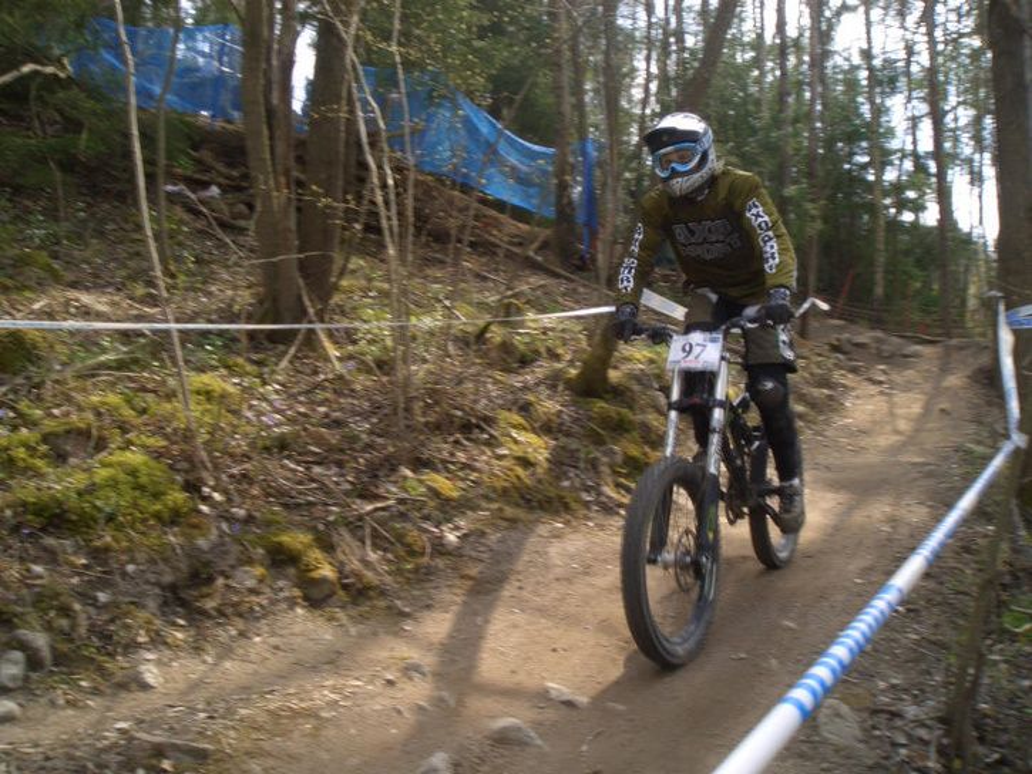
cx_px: 516
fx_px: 1073
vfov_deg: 39.7
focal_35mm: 36
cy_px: 387
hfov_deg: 51.3
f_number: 4
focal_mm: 4.8
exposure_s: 1/125
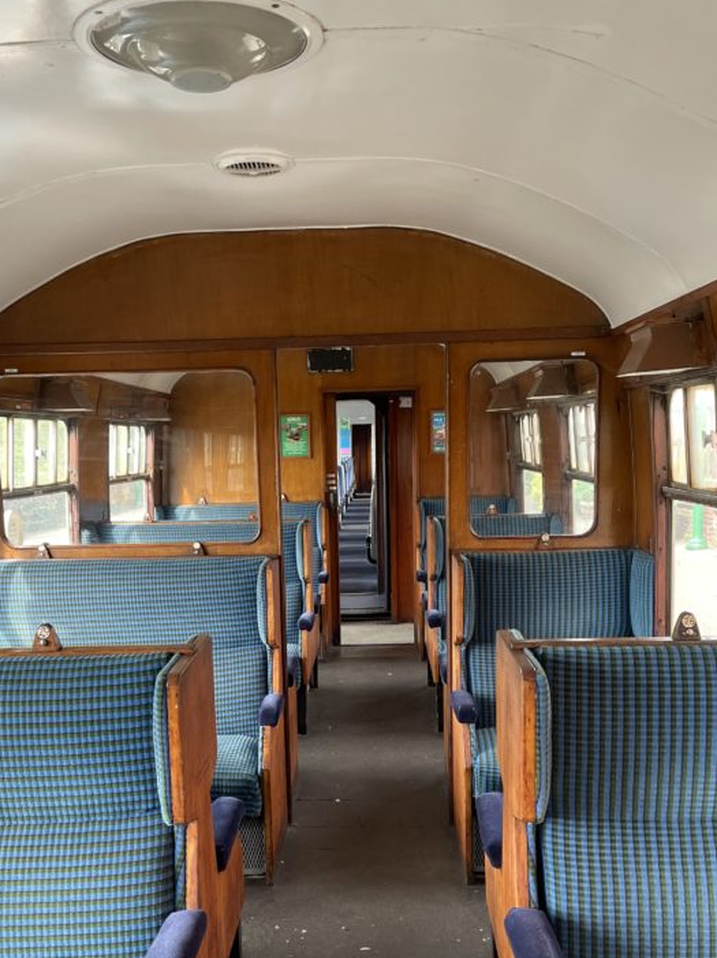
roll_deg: +3.0
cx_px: 329
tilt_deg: -9.2
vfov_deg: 48.4
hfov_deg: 37.7
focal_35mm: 38
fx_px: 1050
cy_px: 620
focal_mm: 4.2
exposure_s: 1/121
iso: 80
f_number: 1.6
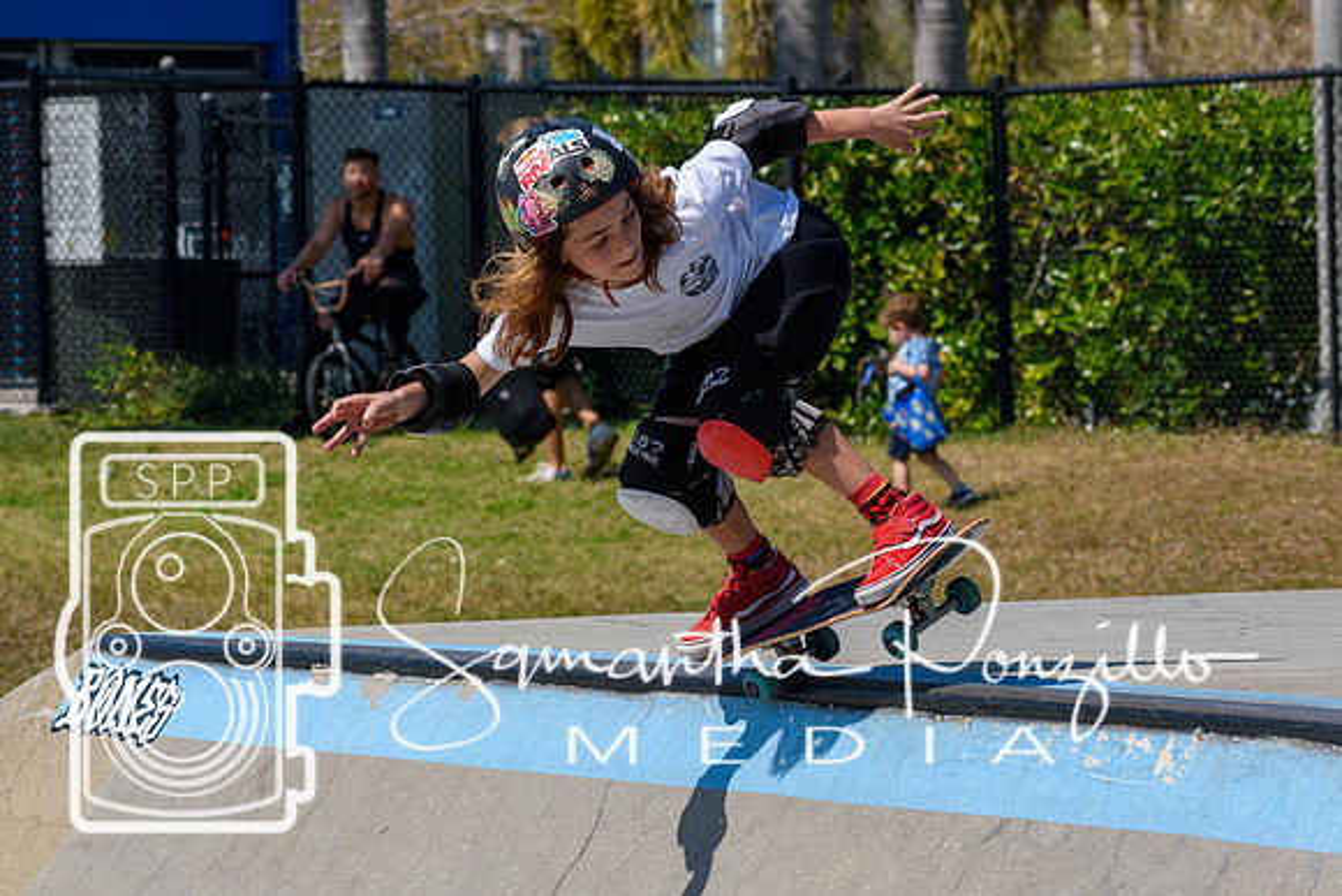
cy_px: 448
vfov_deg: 7.0
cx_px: 671
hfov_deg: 10.5
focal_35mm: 195
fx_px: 7271
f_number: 8
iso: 200
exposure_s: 1/1000
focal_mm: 130
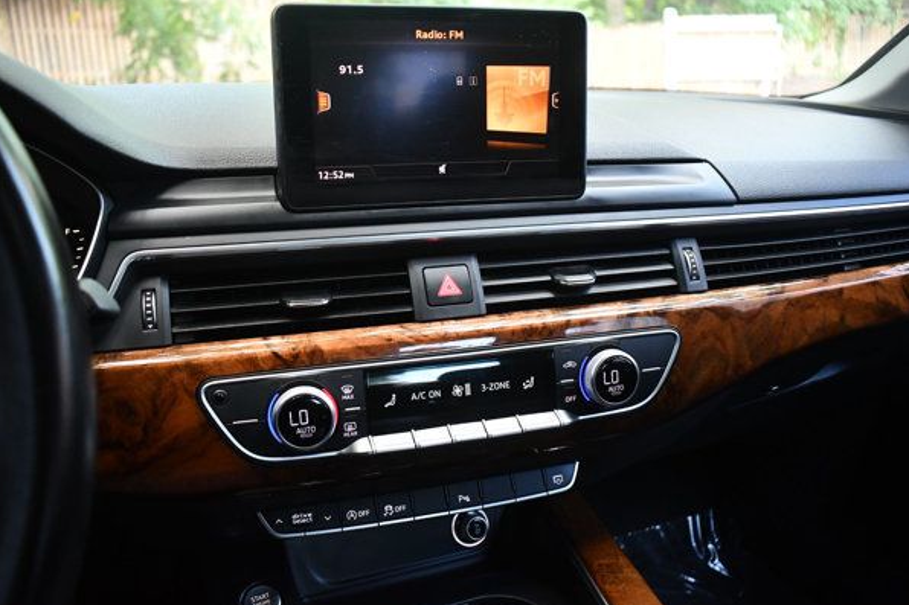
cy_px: 295
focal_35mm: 29
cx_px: 427
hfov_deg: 63.6
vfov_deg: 44.9
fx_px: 732
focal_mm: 18
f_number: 3.5
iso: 2800
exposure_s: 1/125
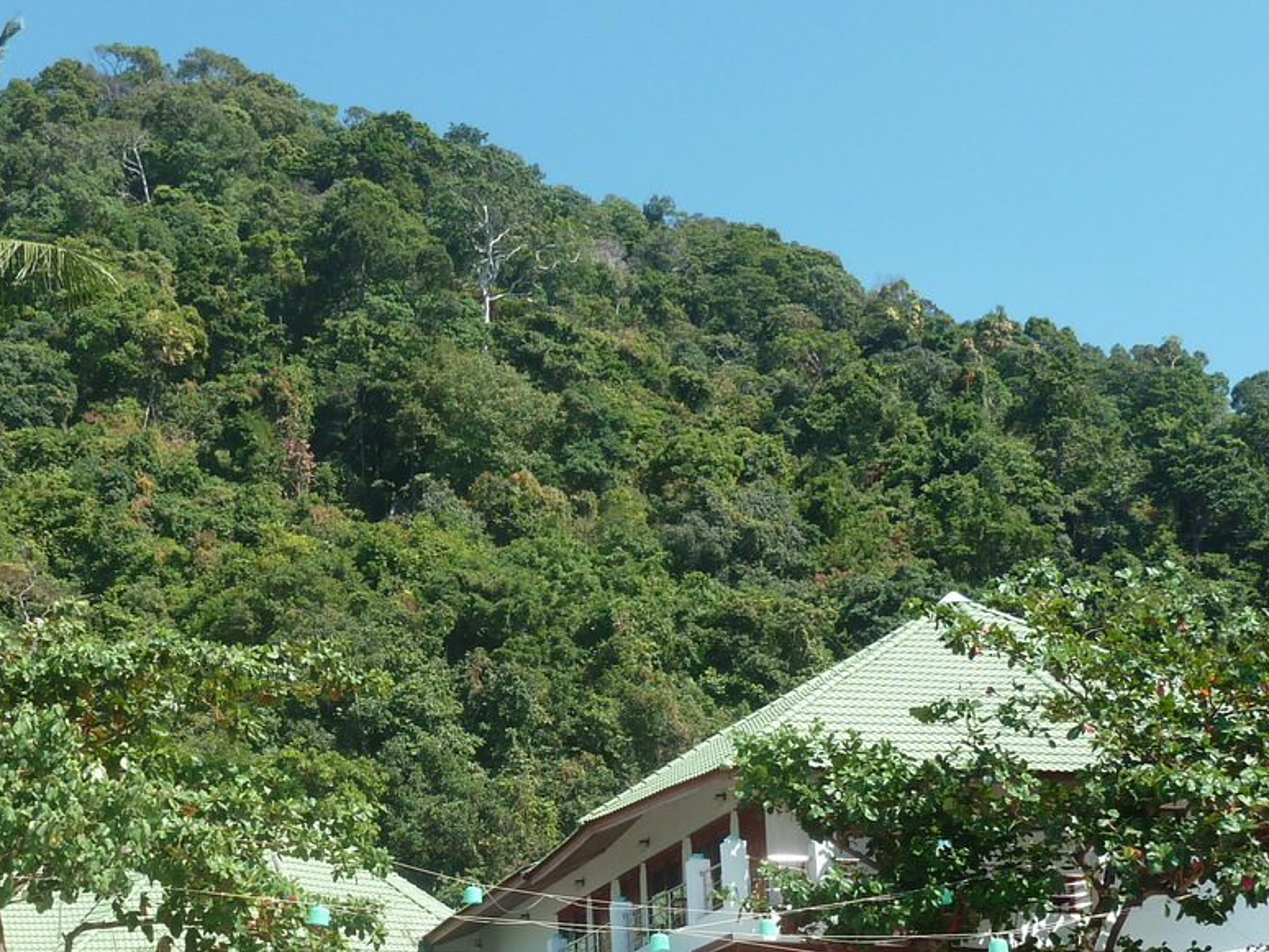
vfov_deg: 23.2
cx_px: 464
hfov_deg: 31.0
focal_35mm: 62
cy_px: 814
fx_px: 2274
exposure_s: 1/400
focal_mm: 5
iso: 80
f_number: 4
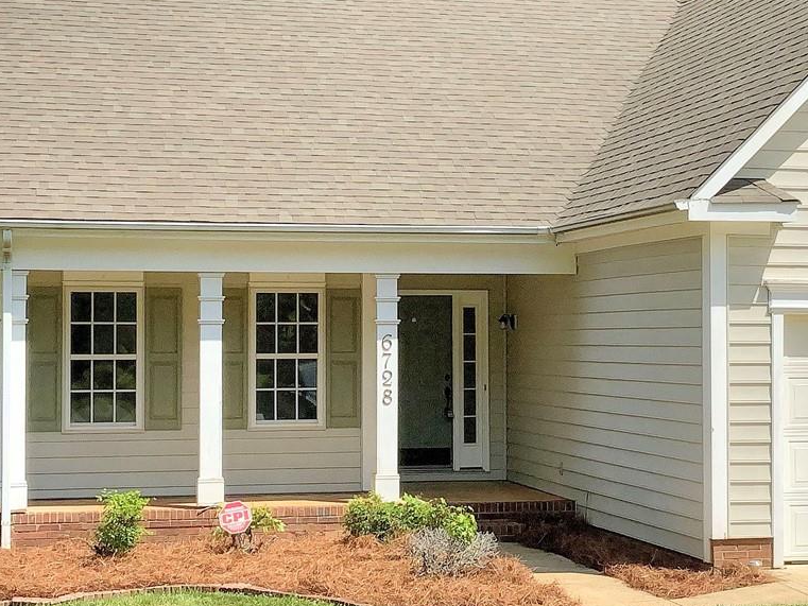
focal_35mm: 78
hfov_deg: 25.0
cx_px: 469
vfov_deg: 18.9
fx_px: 1821
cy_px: 315
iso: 20
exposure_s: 1/2427
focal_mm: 3
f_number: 1.8
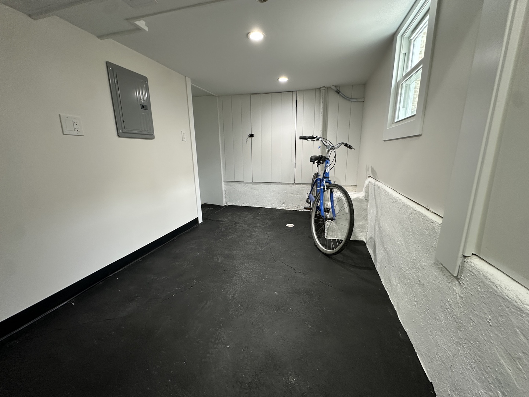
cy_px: 198
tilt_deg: -12.1
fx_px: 214
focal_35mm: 14
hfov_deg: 102.1
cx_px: 264
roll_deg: +0.1
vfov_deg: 85.7
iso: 160
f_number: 2.2
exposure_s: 1/60
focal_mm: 2.22
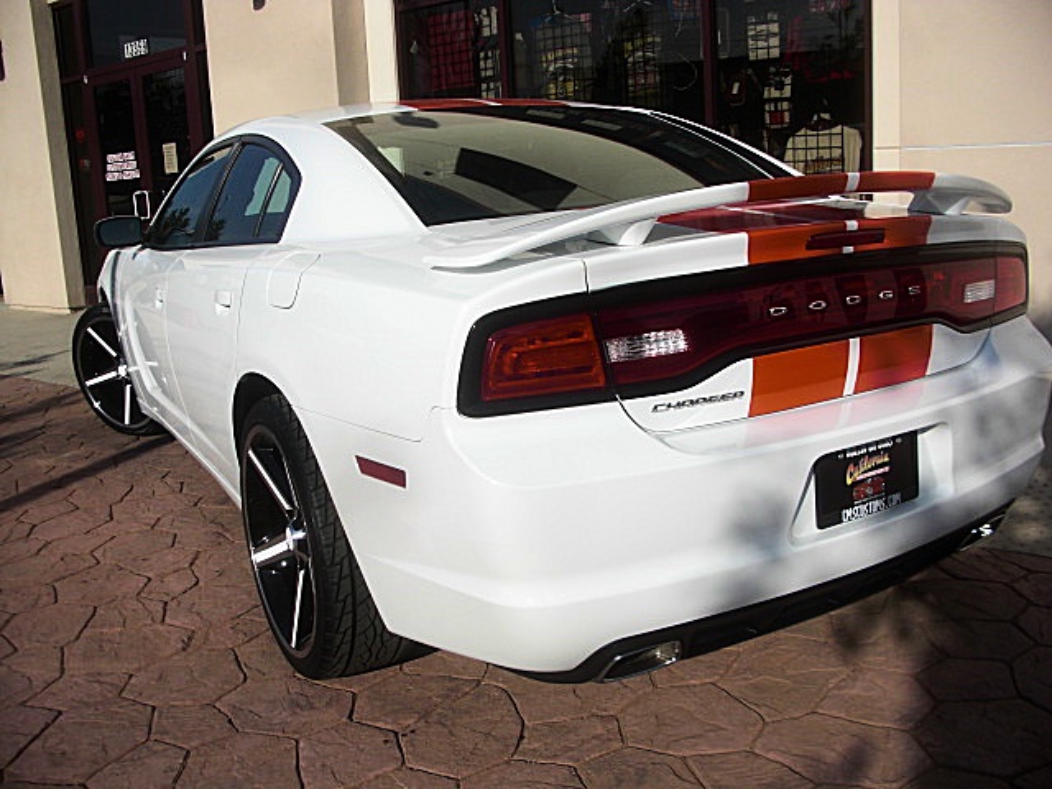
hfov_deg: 51.4
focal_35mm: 36
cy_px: 394
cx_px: 526
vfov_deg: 39.7
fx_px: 1094
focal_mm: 6.3
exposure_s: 1/200
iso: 50
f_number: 7.9
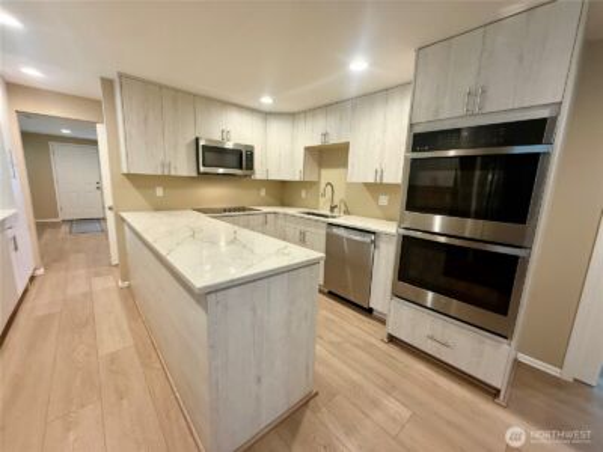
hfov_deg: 102.1
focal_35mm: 14
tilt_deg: -9.6
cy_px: 226
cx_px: 302
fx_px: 244
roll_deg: -1.8
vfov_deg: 85.7
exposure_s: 1/60
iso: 200
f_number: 2.2
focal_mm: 2.22
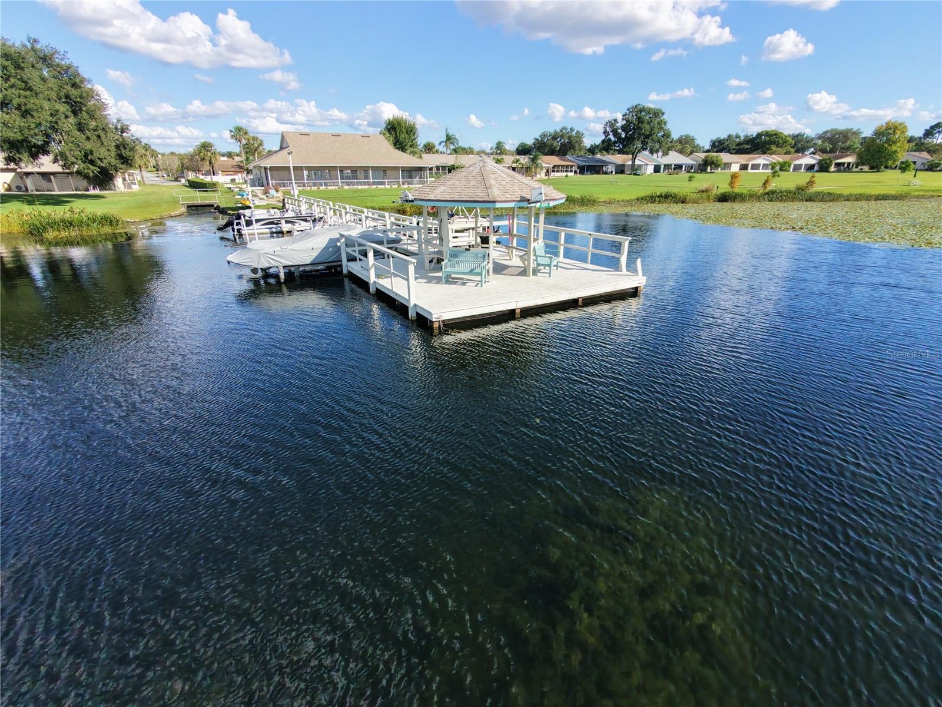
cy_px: 354
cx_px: 471
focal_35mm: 16
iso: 100
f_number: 2.2
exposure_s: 1/400
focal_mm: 3.05
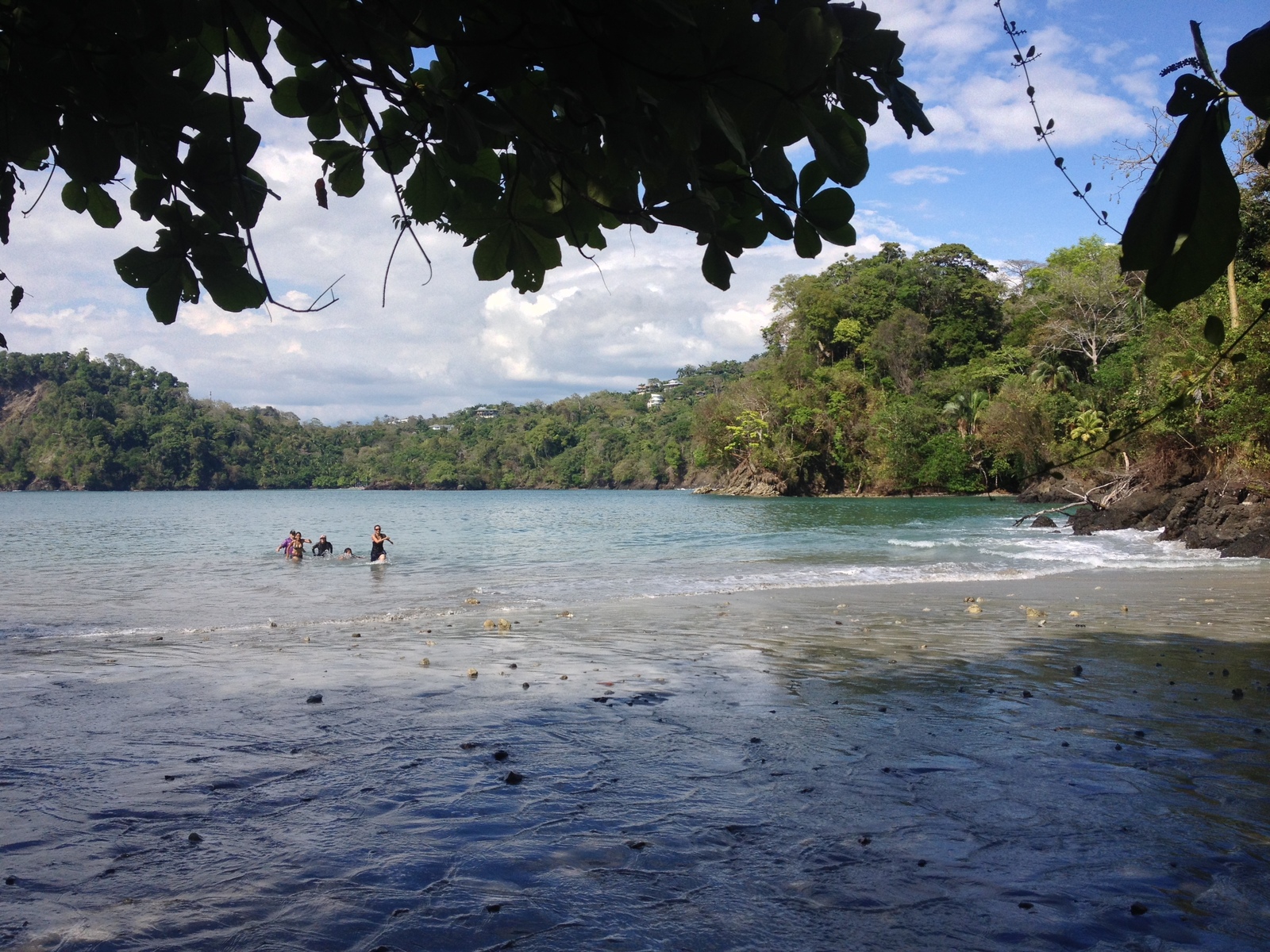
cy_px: 476
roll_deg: +0.0
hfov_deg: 52.6
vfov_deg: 40.7
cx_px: 635
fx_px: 1284
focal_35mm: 35
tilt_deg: -2.2
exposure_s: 1/1783
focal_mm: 4.28
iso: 50
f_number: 2.4
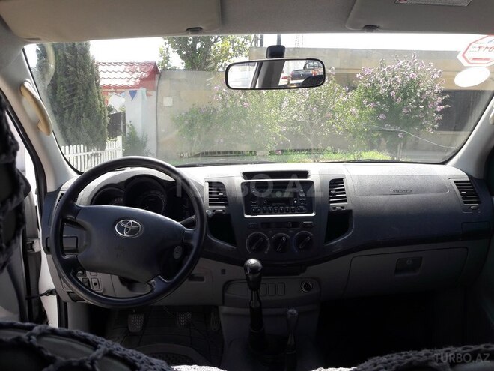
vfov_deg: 49.7
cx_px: 247
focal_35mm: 28
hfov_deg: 63.4
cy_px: 186
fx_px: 400
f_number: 1.9
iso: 40
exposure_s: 1/344
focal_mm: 3.7
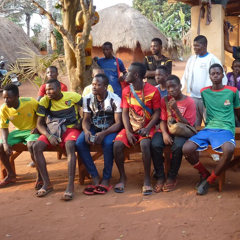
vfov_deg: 34.7
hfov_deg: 34.6
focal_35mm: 49
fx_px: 384
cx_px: 138
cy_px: 119
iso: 200
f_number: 3.9
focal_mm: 7.4
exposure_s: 1/80
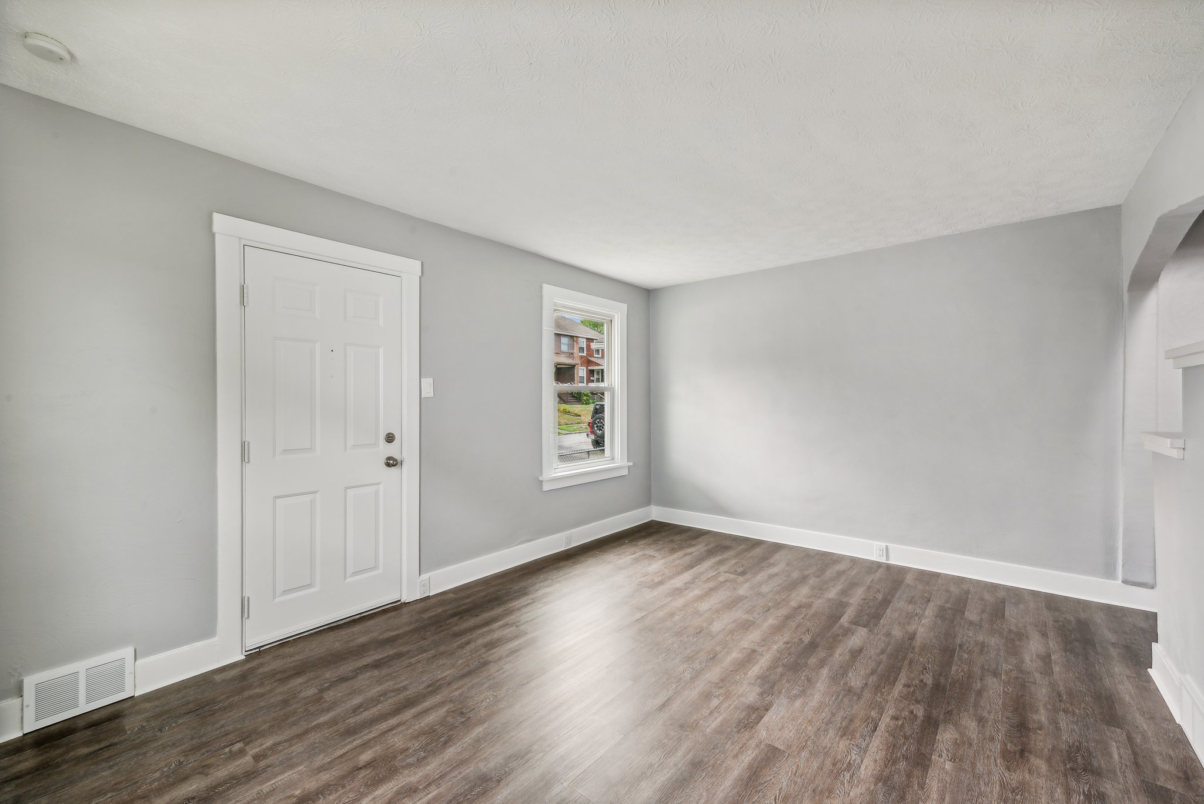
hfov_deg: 104.2
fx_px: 468
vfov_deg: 81.3
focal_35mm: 14
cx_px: 602
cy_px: 402
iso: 80
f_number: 11
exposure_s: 1/10
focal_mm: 14
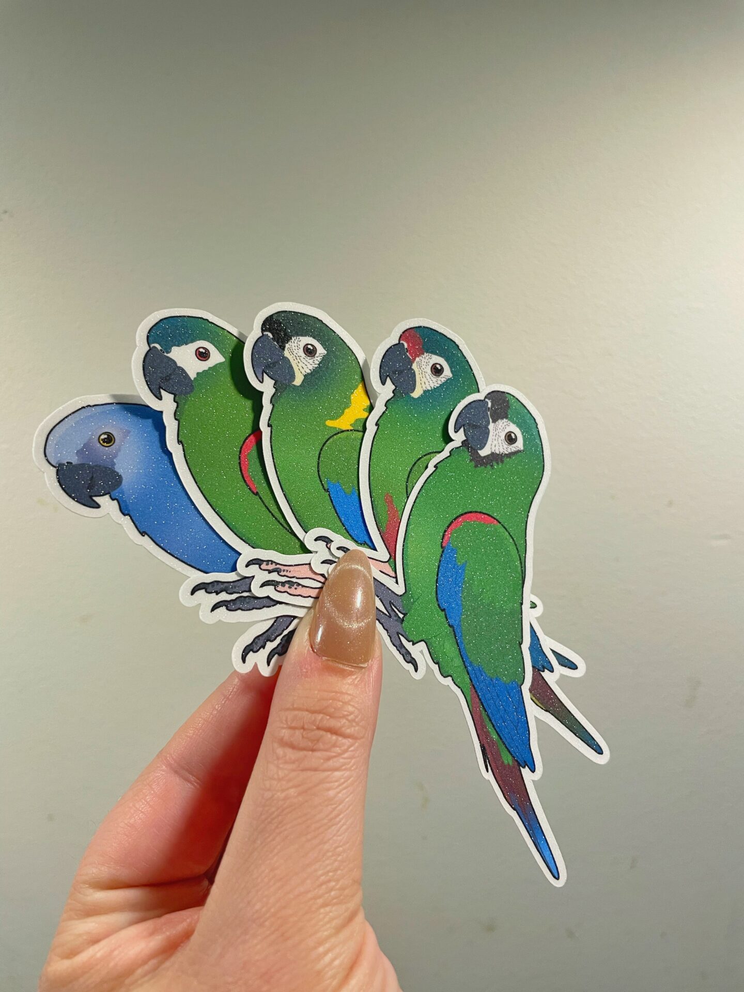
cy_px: 496
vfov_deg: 67.3
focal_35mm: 26
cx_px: 372
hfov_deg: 53.1
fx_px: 745
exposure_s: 1/75
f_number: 1.6
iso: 100
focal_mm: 4.2
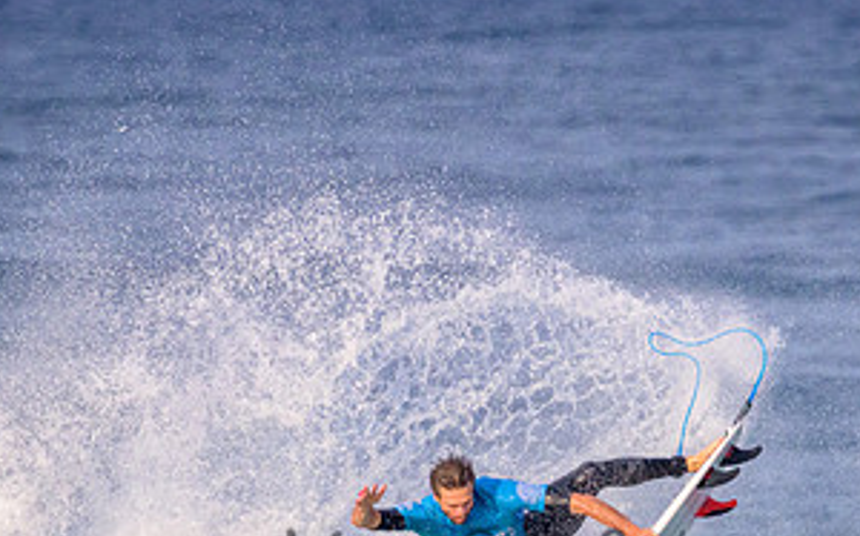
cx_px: 582
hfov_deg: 1.3
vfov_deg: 0.8
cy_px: 549
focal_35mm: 1577
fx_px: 36934
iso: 2800
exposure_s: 1/2000
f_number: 11
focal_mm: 800
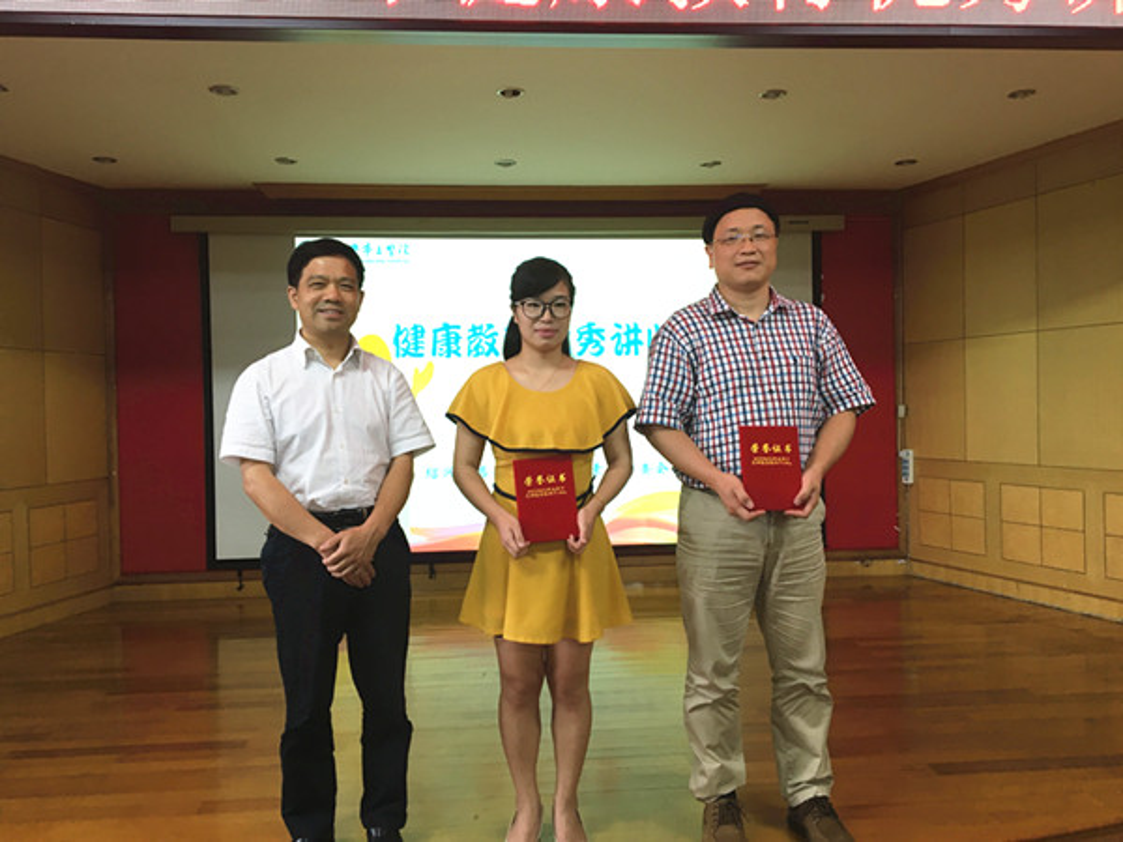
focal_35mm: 29
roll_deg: +1.0
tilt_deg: -0.6
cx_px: 562
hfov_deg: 61.7
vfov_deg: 48.2
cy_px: 421
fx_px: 941
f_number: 2.2
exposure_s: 1/33
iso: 64
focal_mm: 4.15
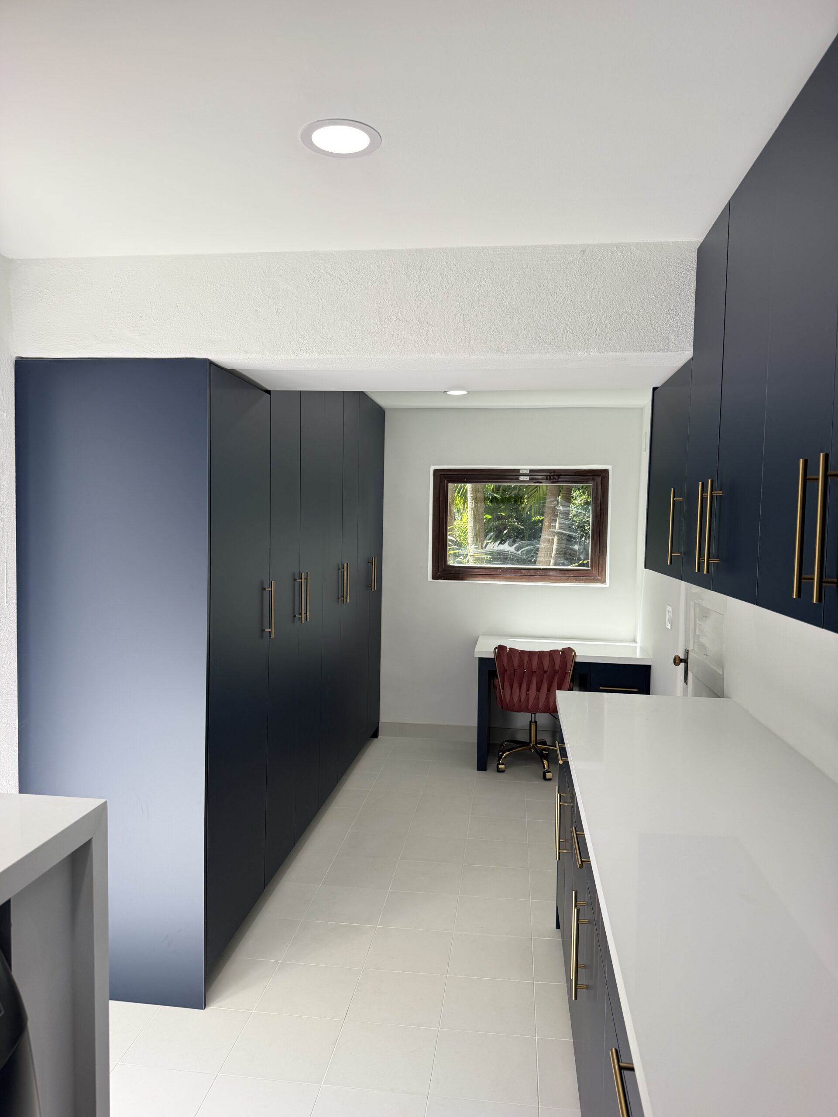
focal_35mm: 24
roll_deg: -1.2
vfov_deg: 71.6
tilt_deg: -2.7
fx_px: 775
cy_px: 558
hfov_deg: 56.8
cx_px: 419
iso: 80
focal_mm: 6.76
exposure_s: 1/338
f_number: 1.78
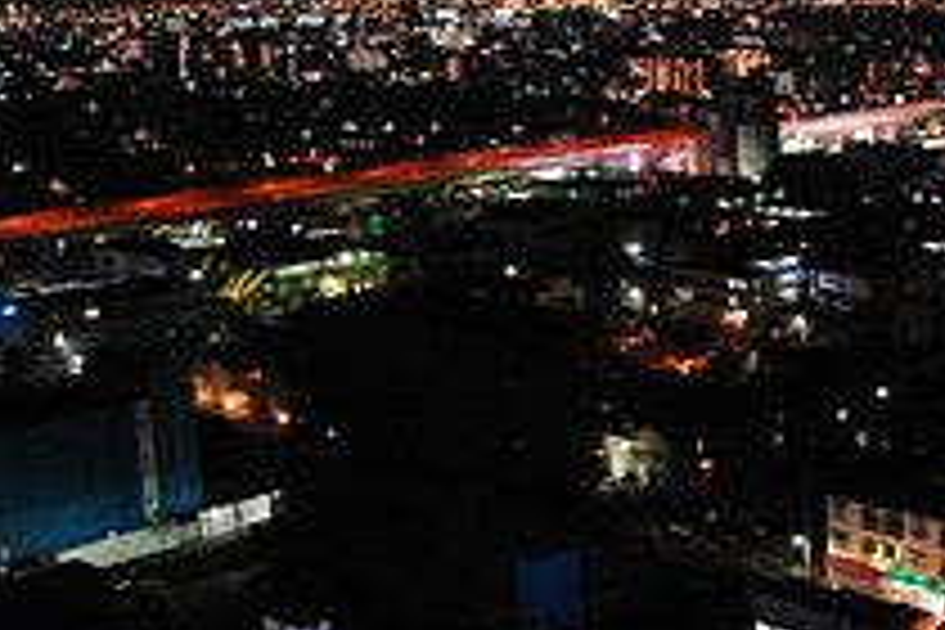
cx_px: 711
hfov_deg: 31.7
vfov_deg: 21.8
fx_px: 1633
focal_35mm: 62
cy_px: 297
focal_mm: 17
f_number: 8
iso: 1600
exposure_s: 1/1.6
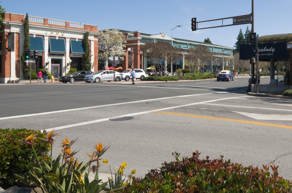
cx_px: 210
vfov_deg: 38.4
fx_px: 275
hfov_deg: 53.9
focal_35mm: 34
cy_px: 70
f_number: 11
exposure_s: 1/100
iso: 100
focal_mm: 14
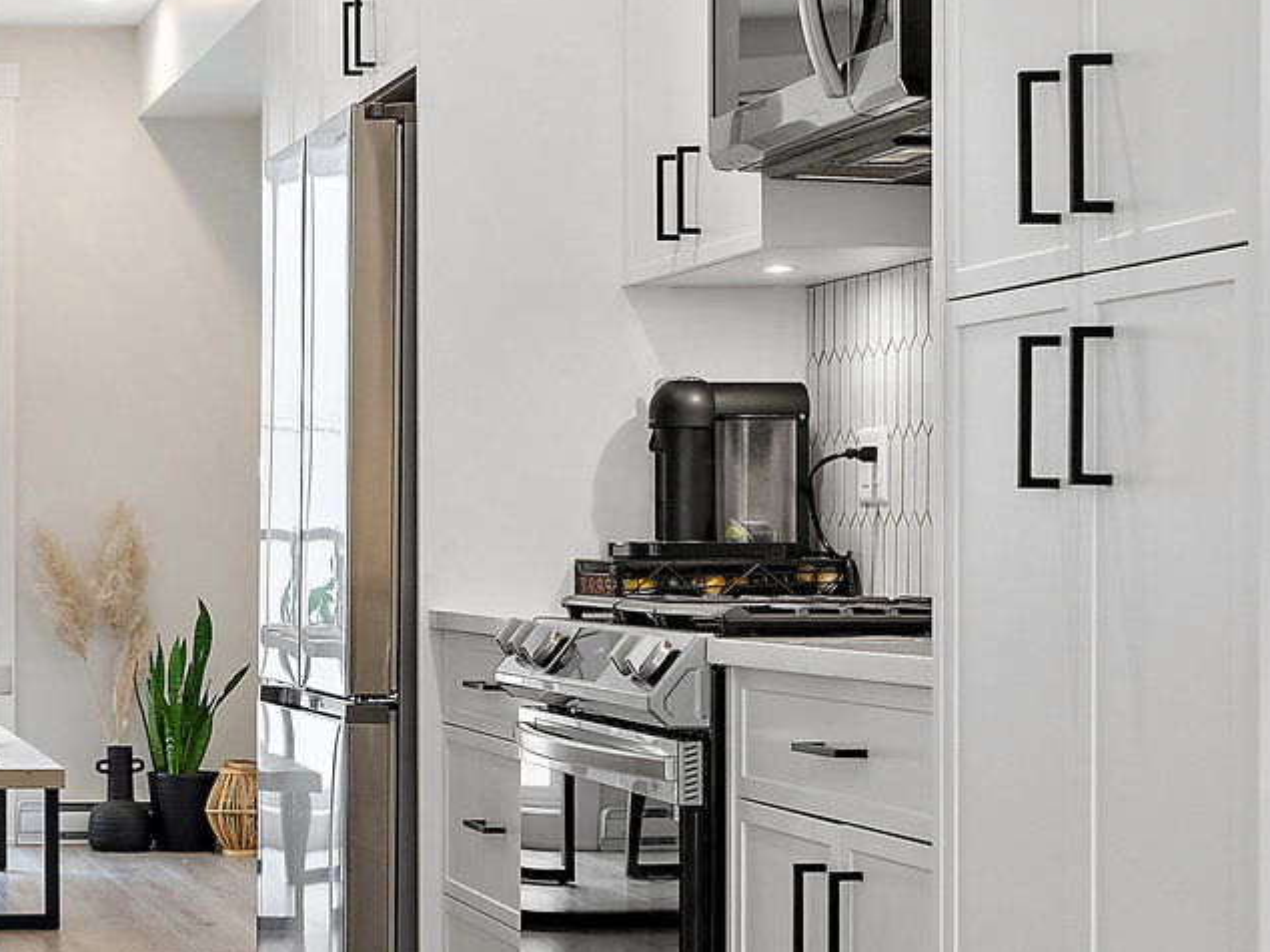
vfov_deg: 17.4
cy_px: 526
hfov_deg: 21.3
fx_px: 3117
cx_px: -268
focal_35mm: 85
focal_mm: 35
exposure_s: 1/3
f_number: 7.1
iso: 320
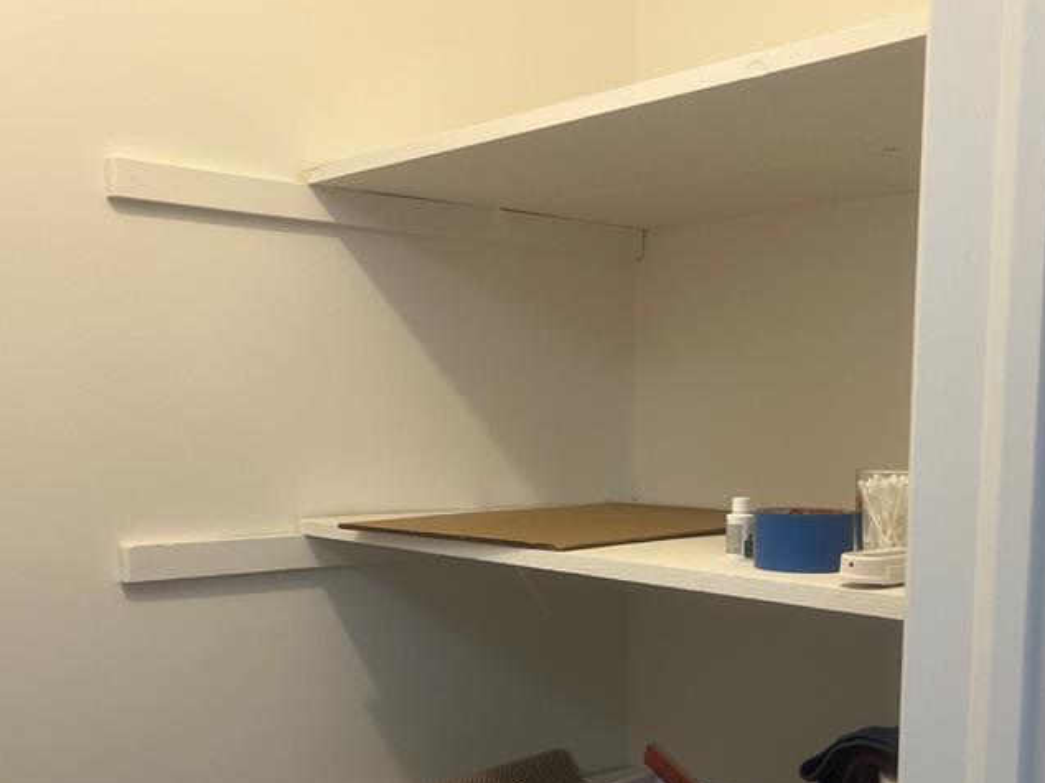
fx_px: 1267
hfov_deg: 44.7
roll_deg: +0.0
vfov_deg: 33.8
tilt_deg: -6.9
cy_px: 567
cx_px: 605
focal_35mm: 42
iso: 125
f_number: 1.6
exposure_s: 1/120
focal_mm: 5.1
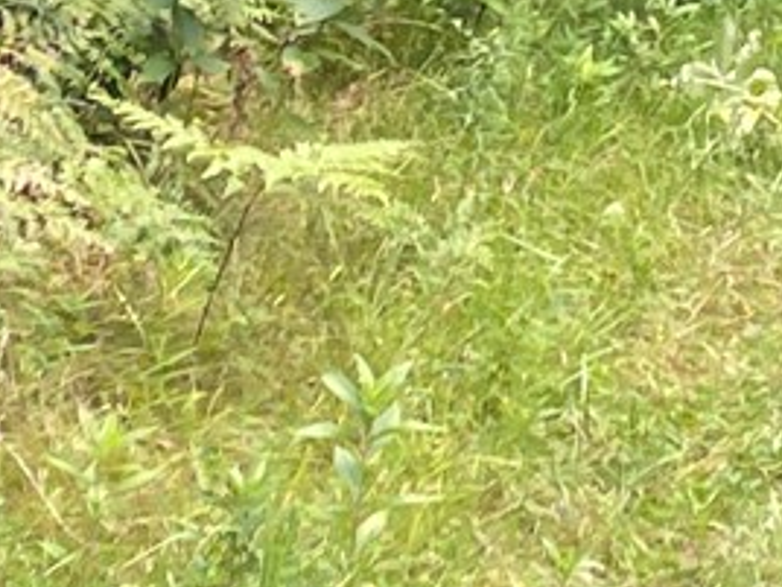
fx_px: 4496
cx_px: 986
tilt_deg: +0.5
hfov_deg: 9.8
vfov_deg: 7.0
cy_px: -908
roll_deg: +2.9
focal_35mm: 199
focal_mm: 4.2
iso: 32
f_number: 1.6
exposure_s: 1/129
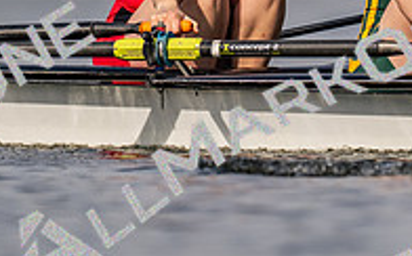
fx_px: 30529
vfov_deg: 0.5
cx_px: 446
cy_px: -22
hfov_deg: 0.8
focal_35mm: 2722
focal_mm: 600
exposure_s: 1/2500
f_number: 4
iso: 200
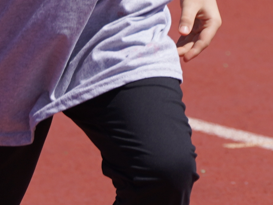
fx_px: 11969
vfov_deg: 1.0
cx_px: 355
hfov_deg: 1.3
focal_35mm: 1517
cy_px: -131
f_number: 4.5
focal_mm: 180
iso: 100
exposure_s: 1/1000
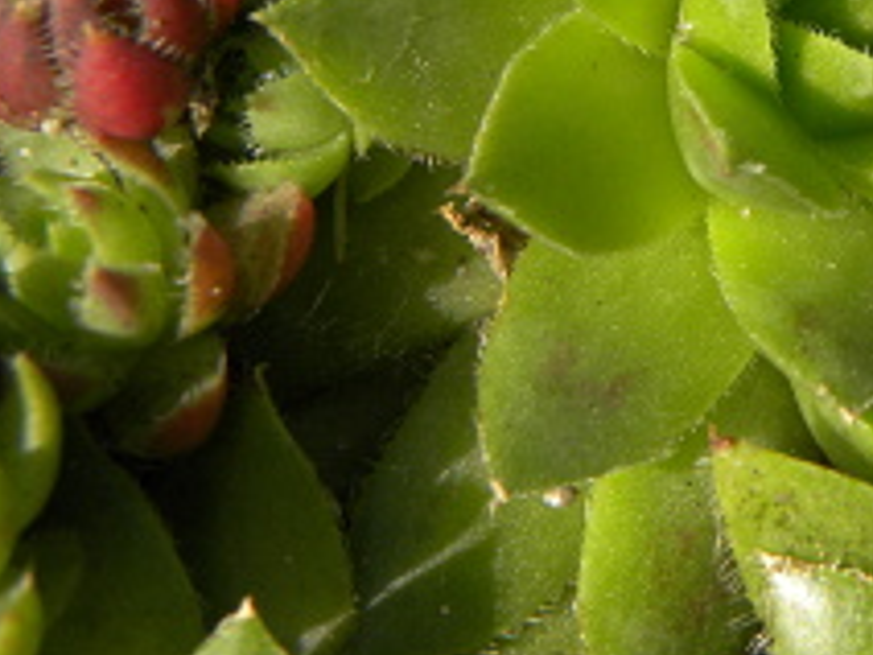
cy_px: -37
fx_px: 2976
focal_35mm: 118
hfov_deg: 16.3
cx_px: 898
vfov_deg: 12.4
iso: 100
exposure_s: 1/400
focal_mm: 9.2
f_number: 5
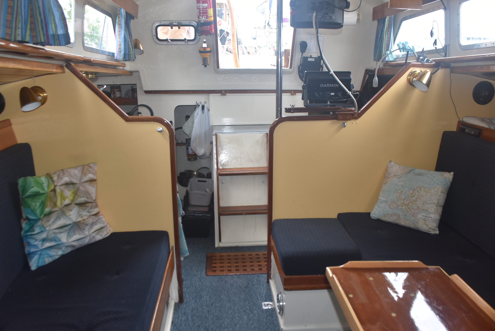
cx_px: 248
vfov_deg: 48.0
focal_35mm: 27
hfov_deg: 67.3
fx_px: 372
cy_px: 166
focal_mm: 18
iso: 720
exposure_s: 1/125
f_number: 5.6
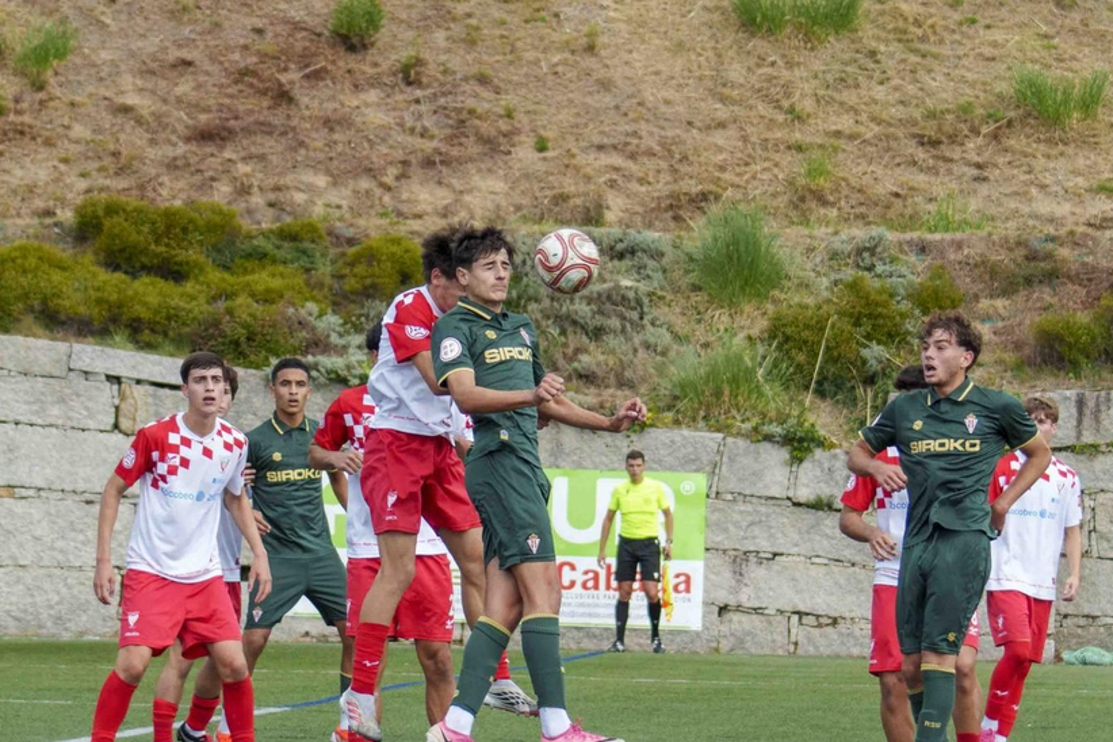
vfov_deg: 6.3
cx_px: 489
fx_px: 6770
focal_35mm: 219
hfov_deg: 9.4
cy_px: 550
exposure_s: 1/2000
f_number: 4.5
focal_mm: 75
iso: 500
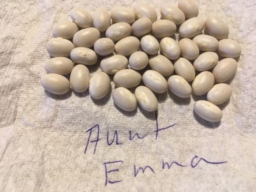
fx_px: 214
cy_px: 96
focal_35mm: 29
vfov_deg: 48.2
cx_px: 128
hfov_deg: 61.7
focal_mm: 4.15
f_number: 2.2
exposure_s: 1/33
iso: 100
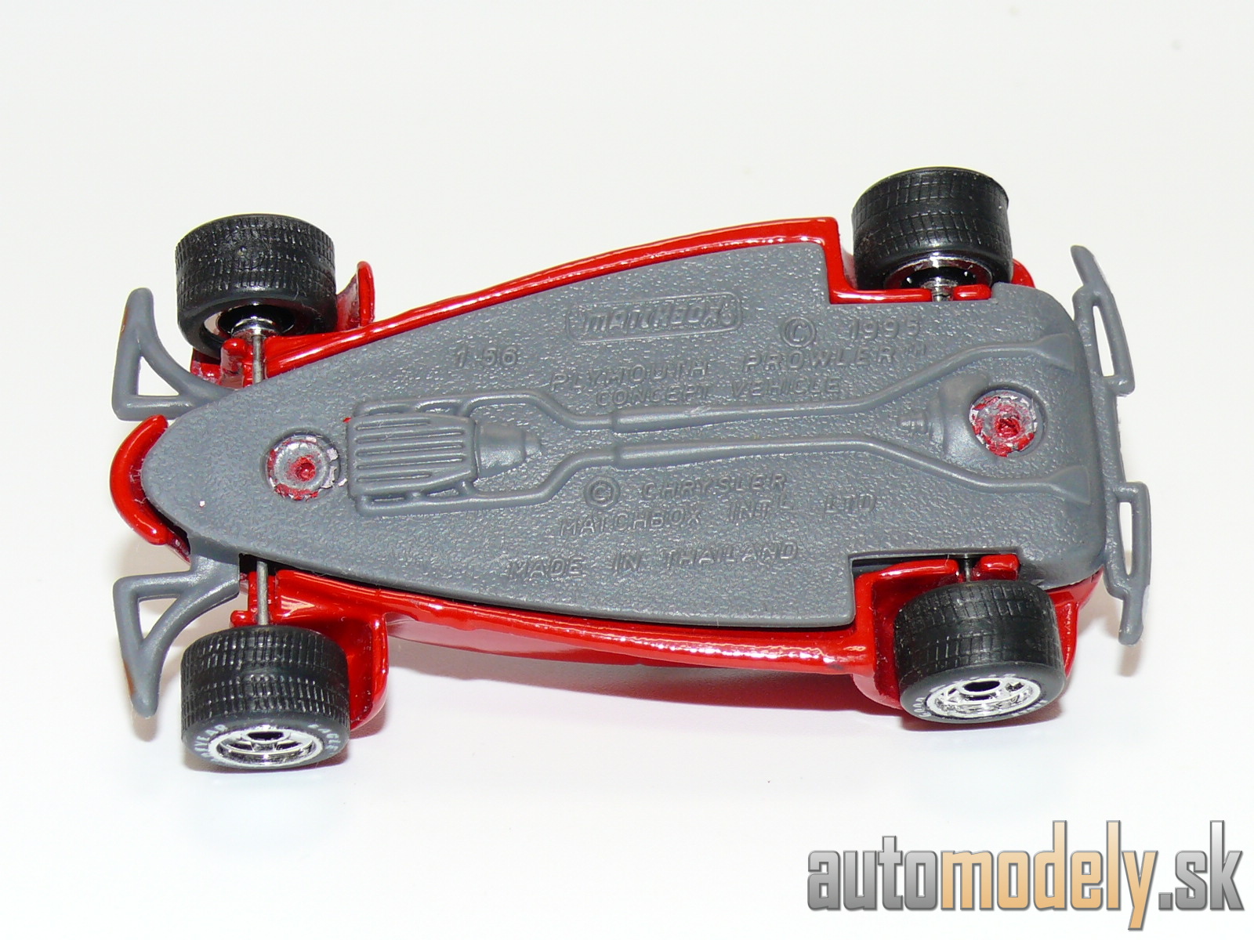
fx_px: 3731
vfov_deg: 14.4
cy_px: 470
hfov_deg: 19.1
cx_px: 627
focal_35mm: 103
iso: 100
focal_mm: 13.4
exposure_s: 1/30
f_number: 4
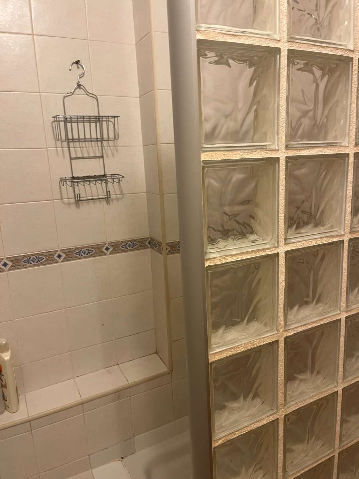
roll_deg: +3.6
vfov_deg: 67.3
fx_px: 360
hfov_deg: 53.1
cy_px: 240
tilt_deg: -8.8
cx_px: 180
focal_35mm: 26
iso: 100
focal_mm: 5.1
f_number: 1.6
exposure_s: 1/50
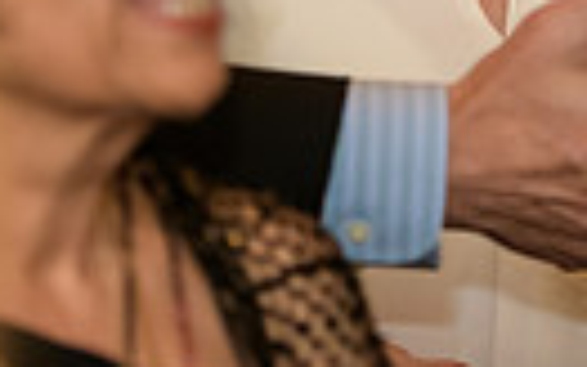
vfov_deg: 2.4
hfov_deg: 3.9
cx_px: 560
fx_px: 8642
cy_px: -396
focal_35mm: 540
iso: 1600
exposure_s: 1/125
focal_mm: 120
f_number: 3.2
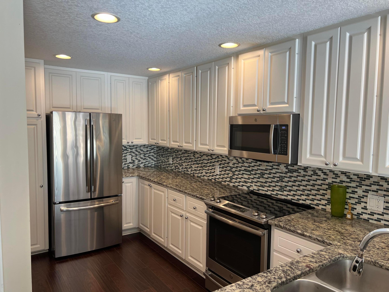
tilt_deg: -3.7
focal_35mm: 26
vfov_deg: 53.1
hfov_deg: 67.3
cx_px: 194
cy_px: 146
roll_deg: -0.1
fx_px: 292
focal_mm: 5.7
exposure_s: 1/120
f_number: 1.5
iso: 50
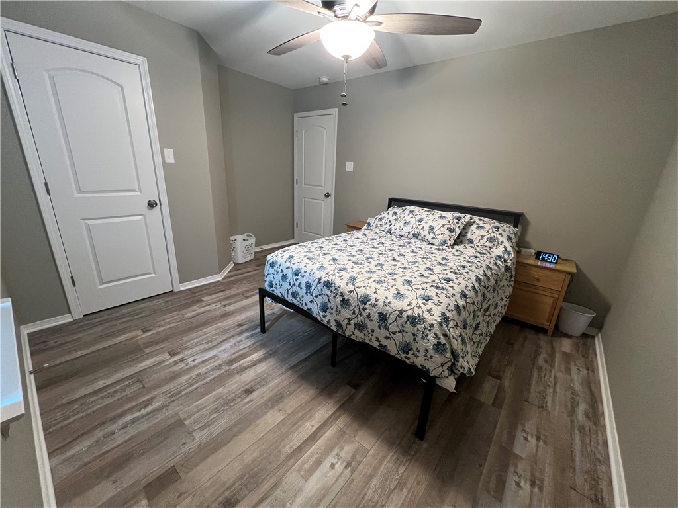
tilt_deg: -18.5
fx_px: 255
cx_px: 339
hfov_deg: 106.2
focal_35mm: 13
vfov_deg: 89.9
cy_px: 254
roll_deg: -3.2
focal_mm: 1.57
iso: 320
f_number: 1.8
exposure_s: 1/60
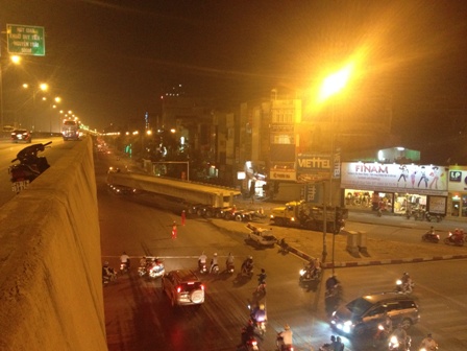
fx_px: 472
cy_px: 176
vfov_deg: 40.7
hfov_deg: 52.6
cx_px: 234
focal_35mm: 35
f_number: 2.4
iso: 400
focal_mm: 4.28
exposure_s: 1/17
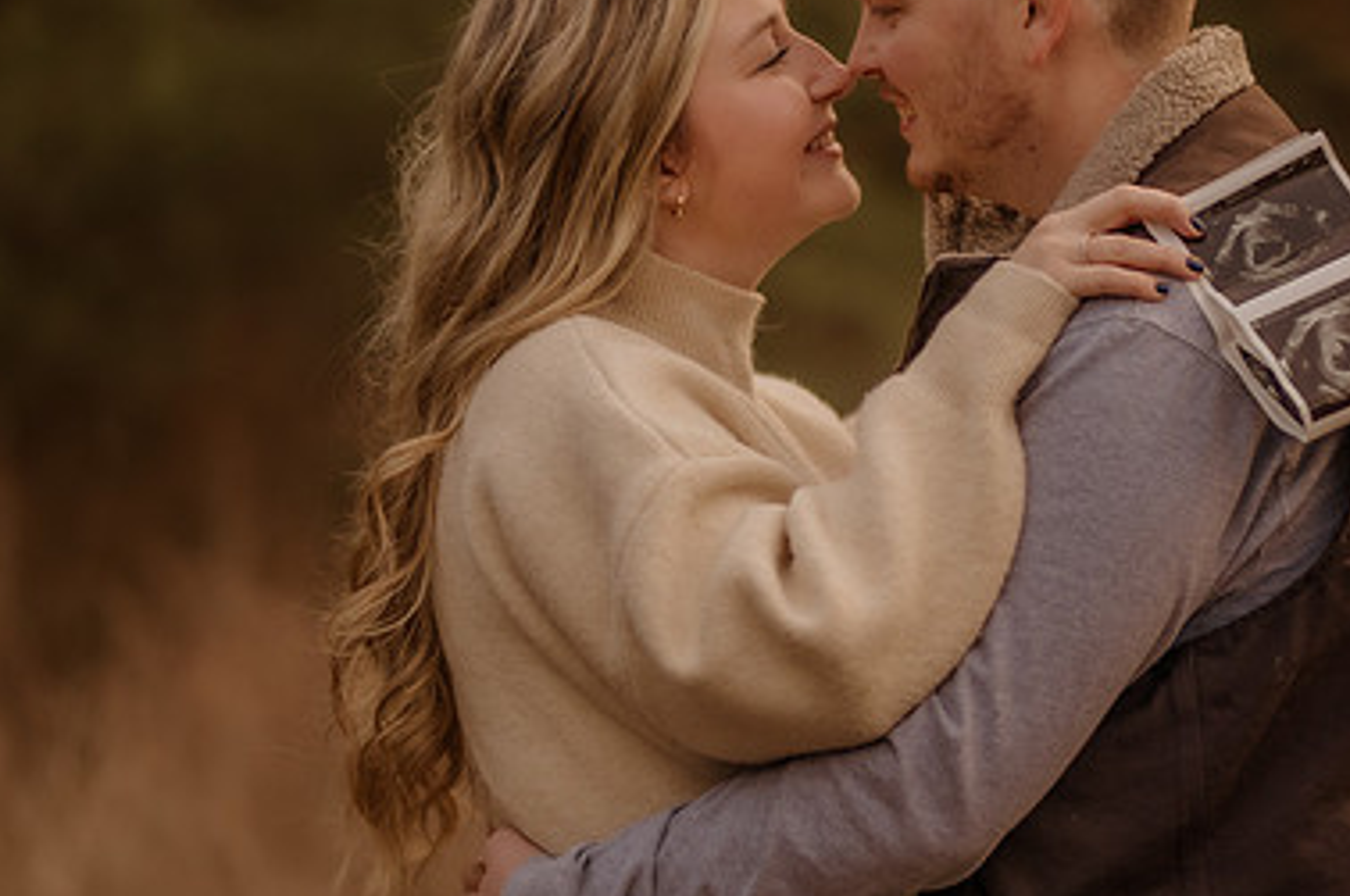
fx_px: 7303
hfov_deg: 10.6
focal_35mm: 195
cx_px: 793
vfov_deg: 7.0
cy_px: 460
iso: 320
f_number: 1.4
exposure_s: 1/1600
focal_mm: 85
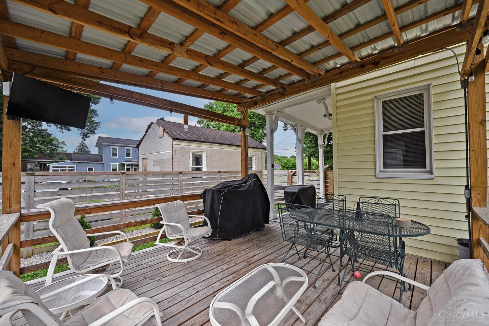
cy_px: 163
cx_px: 244
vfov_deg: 81.2
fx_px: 190
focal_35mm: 14
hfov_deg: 104.3
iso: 100
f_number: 6.3
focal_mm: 14
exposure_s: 1/160
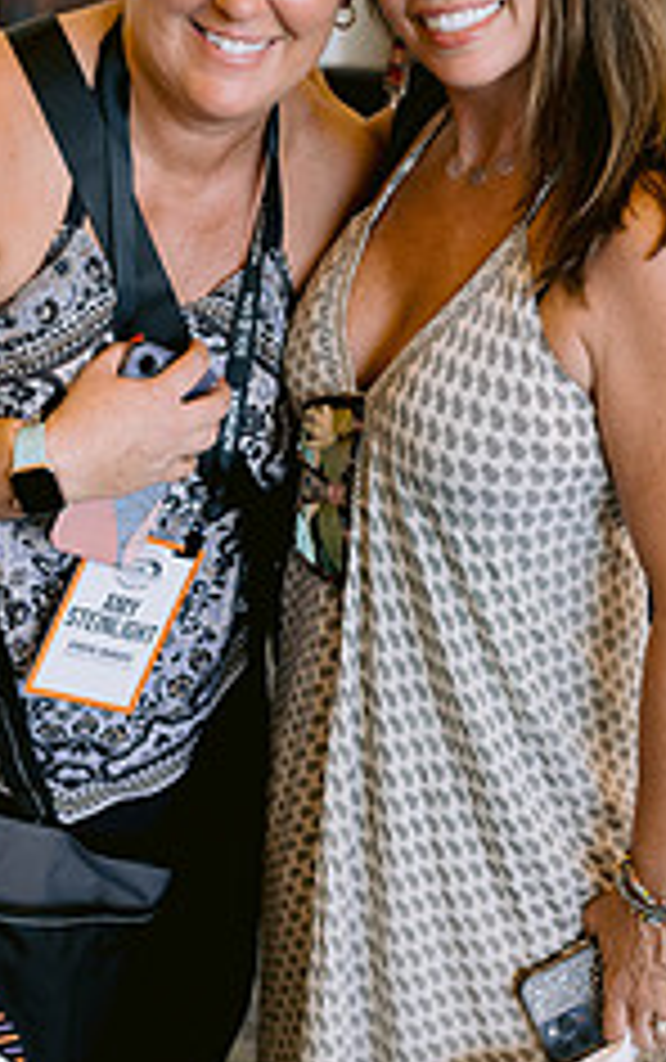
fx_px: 1970
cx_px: 288
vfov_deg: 30.1
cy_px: 450
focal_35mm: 68
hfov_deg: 19.2
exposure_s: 1/125
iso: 800
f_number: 3.2
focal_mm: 35
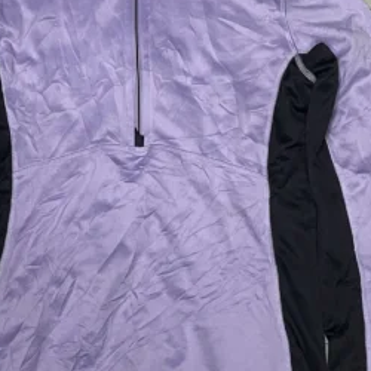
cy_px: 90
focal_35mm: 49
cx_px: 138
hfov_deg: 34.5
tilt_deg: -84.6
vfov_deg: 33.9
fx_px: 594
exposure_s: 1/50
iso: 160
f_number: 1.6
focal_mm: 4.2
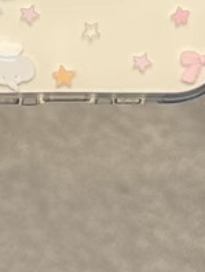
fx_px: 733
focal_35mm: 93
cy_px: -201
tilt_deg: -57.6
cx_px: -125
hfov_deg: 14.6
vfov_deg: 17.5
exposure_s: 1/121
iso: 125
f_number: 1.78
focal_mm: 6.76
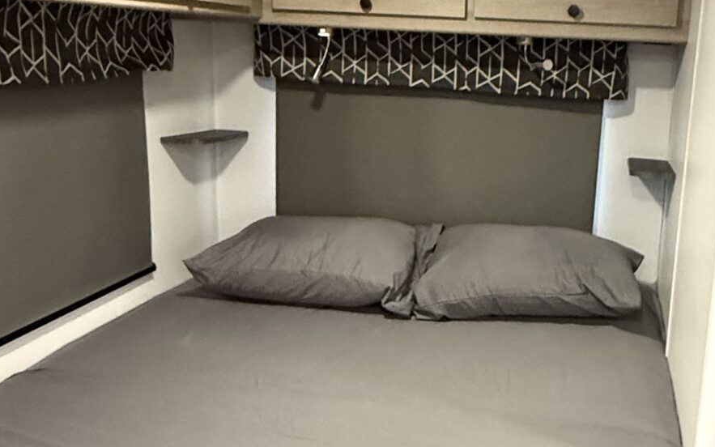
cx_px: 498
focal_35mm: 43
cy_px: 253
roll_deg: -2.9
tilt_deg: -12.5
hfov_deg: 45.2
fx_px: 838
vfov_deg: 29.8
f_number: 2.2
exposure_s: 1/53
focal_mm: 2.22
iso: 1000
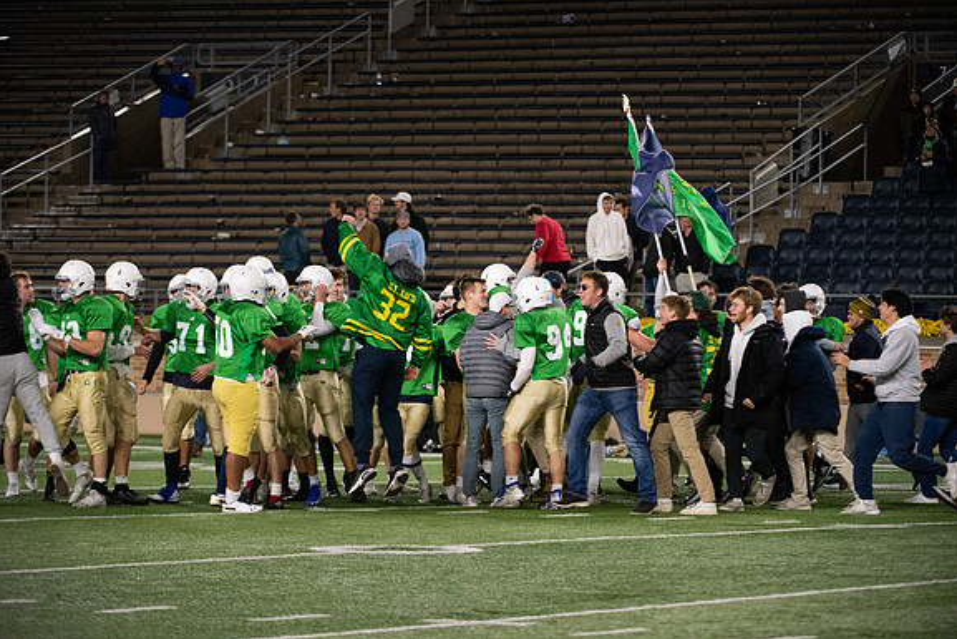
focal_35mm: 201
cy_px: 320
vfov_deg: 6.8
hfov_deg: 10.2
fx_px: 5344
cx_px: 479
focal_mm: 200
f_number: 4
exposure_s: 1/500
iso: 4000
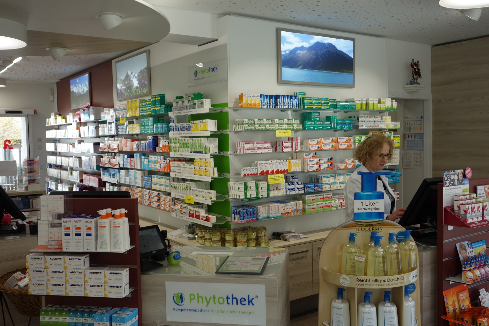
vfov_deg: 37.8
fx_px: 475
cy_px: 163
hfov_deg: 54.4
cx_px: 244
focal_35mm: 35
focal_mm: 13.09
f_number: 4
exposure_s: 1/100
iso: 125
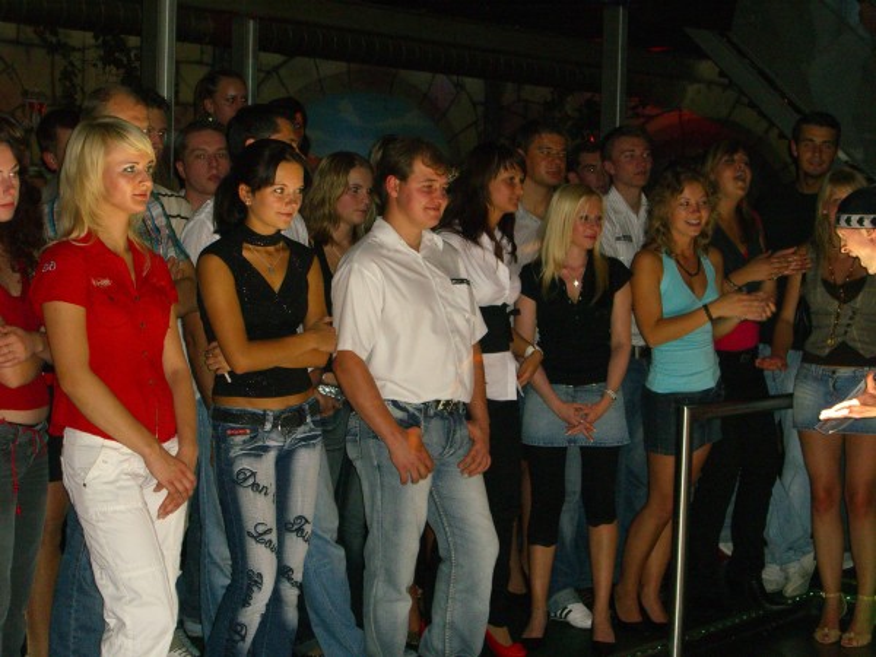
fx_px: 1721
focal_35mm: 68
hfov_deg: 28.6
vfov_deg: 21.6
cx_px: 438
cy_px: 328
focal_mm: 14.2
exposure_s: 1/60
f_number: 4
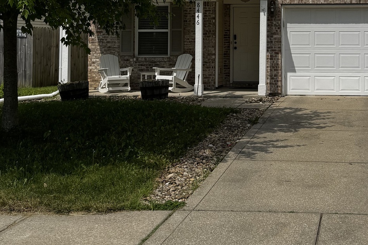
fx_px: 624
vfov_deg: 21.7
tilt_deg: +2.6
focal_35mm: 61
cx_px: 279
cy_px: 15
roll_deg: +0.2
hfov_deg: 32.2
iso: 80
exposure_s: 1/7937
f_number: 1.78
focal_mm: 6.76
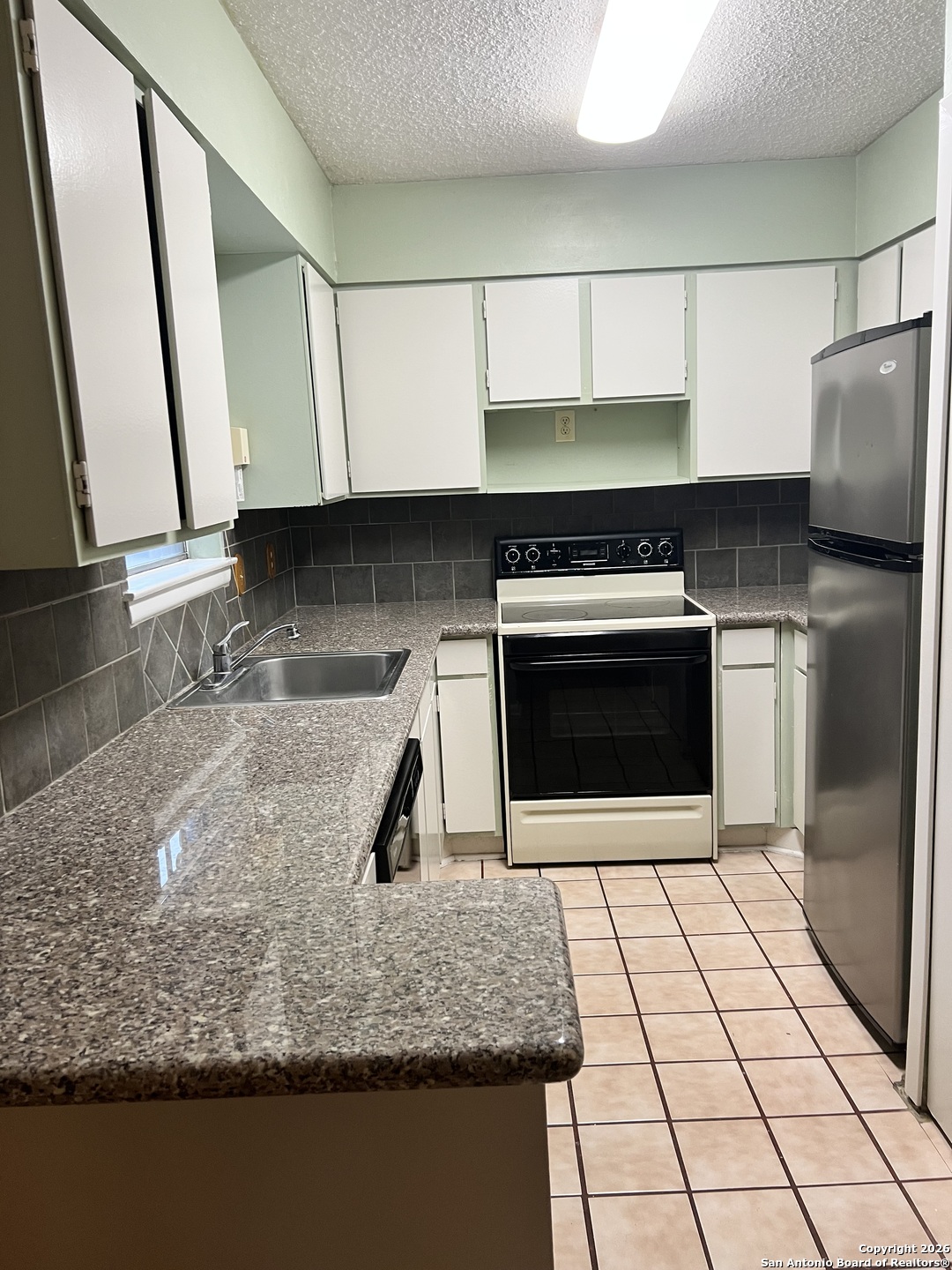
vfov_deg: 67.3
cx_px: 476
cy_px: 635
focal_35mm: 26
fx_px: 953
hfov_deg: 53.1
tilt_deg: -10.2
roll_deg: +1.5
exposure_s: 1/60
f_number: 1.5
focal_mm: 5.7
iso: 80
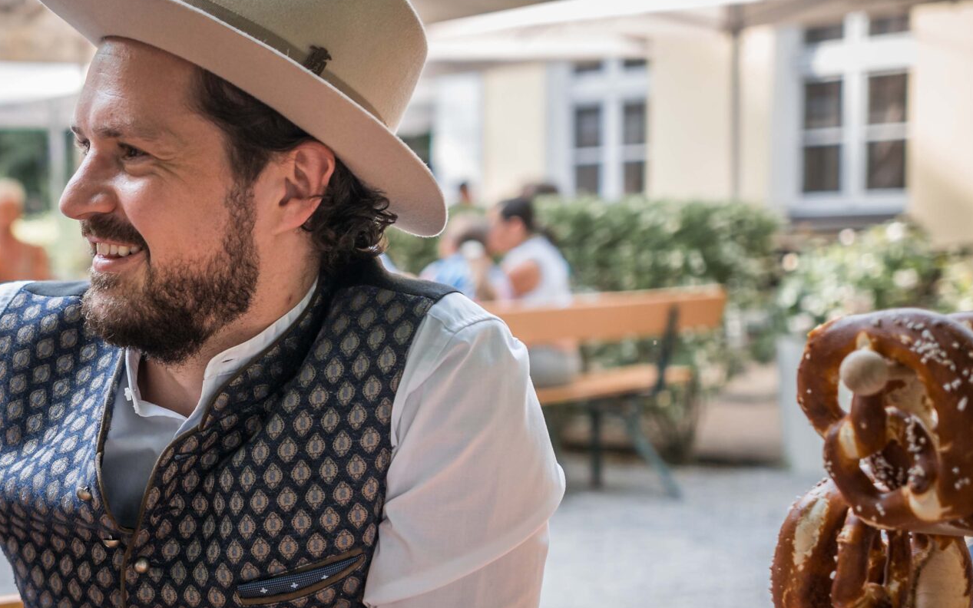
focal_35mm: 72
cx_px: 55
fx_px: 1909
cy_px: 409
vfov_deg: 18.0
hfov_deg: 27.3
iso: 320
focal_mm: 35
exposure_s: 1/500
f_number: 2.5
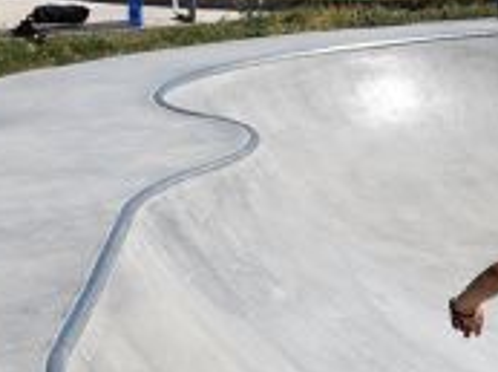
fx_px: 2522
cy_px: 454
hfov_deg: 10.9
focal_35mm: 176
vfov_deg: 8.3
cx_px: 731
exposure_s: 1/400
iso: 100
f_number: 10
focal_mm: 35
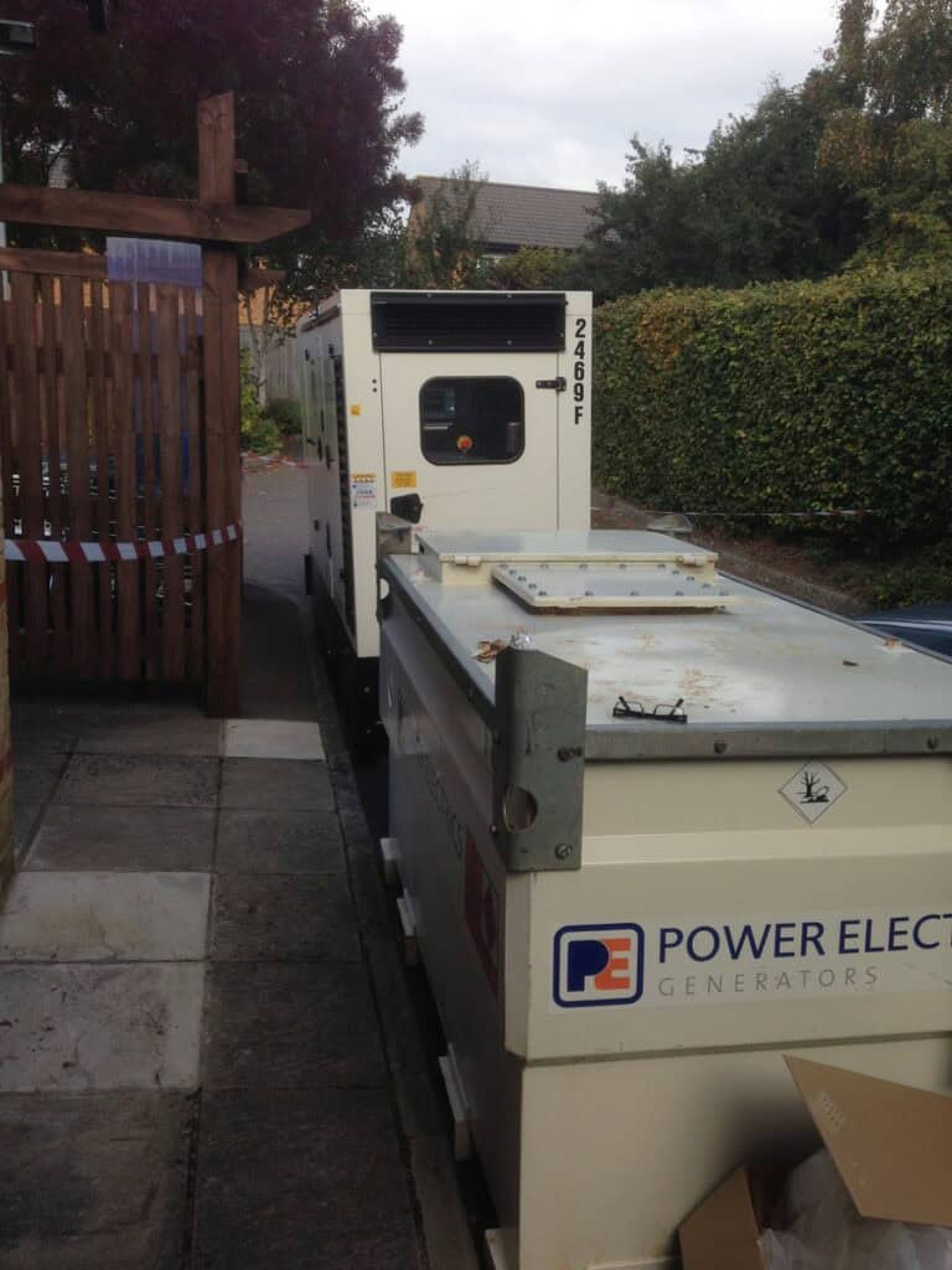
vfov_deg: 55.4
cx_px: 476
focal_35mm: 33
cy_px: 635
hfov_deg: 42.9
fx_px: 1210
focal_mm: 4.1
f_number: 2.4
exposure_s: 1/441
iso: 50
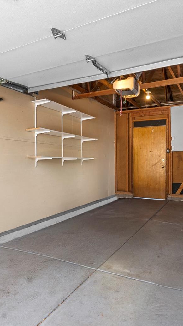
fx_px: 224
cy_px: 166
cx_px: 78
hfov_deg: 44.3
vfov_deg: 71.9
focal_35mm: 26
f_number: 8
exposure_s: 1/10
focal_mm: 16
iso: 800
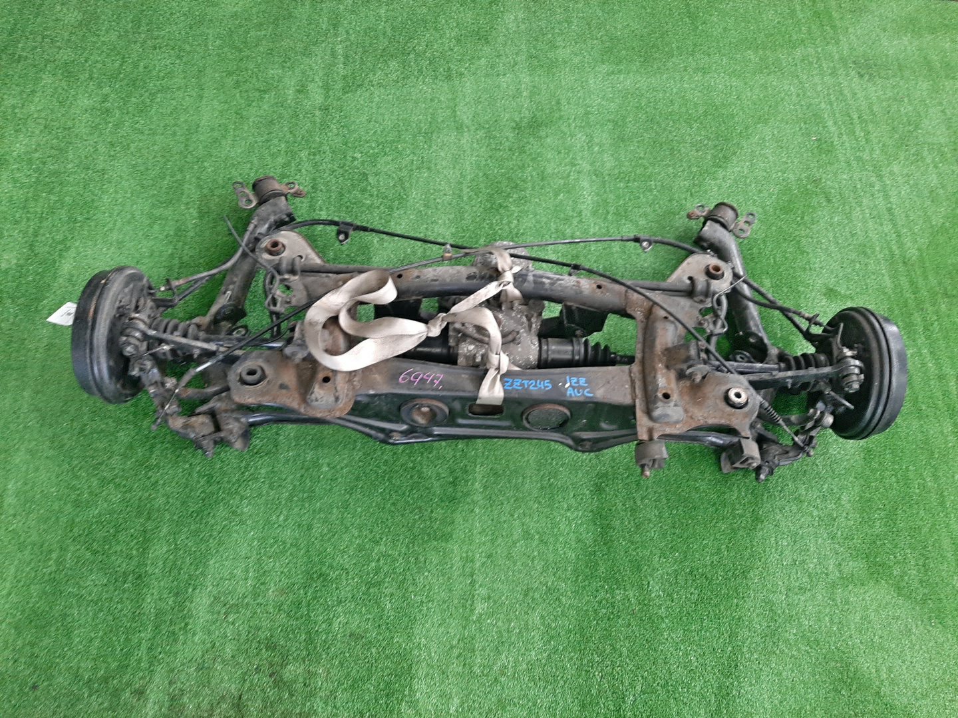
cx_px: 479
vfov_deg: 53.1
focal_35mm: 26
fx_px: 720
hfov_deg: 67.3
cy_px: 359
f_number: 1.7
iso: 164
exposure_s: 1/50
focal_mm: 3.93
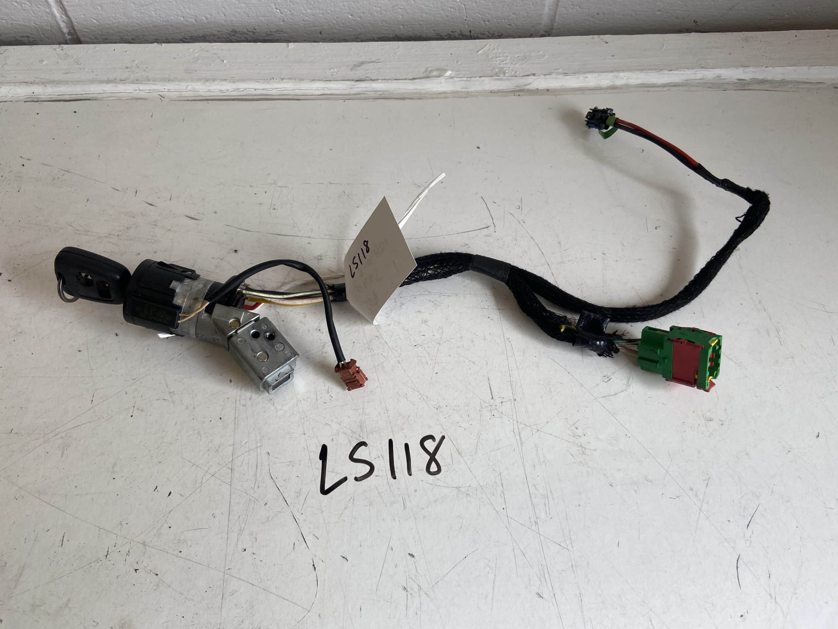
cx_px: 419
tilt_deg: -58.0
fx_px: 629
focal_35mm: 26
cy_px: 314
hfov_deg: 67.3
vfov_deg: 53.1
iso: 32
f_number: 1.8
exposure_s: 1/203
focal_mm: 4.25
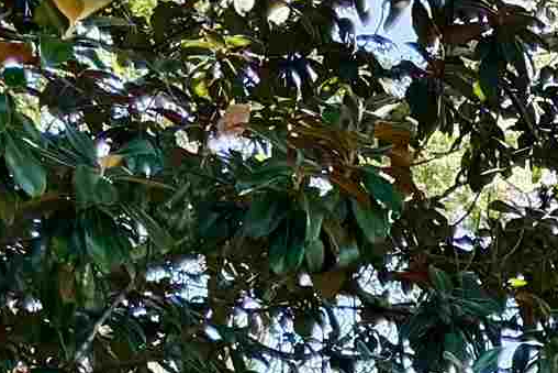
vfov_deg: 7.7
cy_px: 1170
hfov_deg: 10.7
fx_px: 2341
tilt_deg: -4.0
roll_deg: -0.7
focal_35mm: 151
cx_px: 1517
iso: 80
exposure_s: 1/518
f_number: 1.78
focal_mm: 6.76
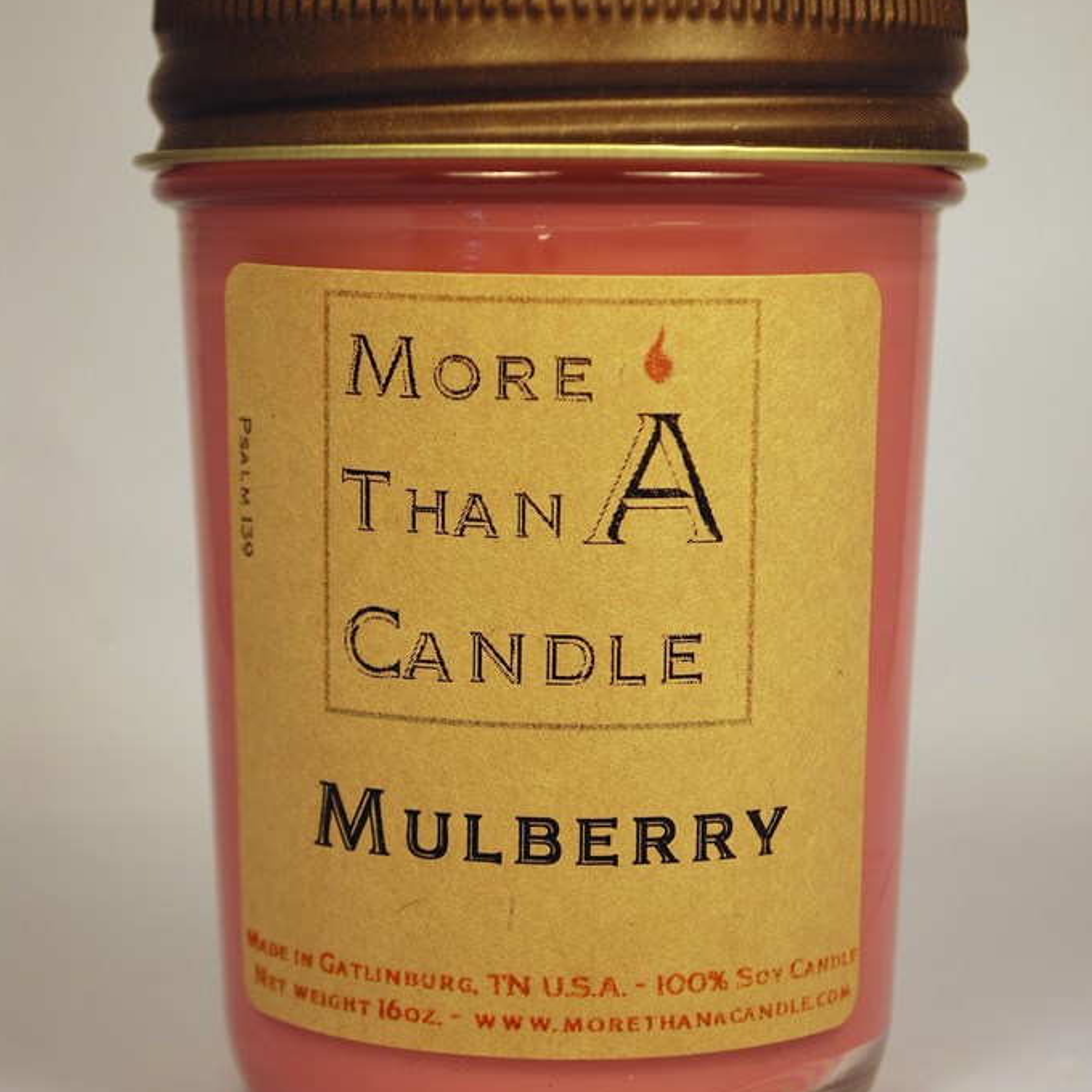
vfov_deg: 16.5
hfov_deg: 16.5
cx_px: 544
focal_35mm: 106
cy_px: 548
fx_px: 3770
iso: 110
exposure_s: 1/125
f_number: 5.6
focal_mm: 55
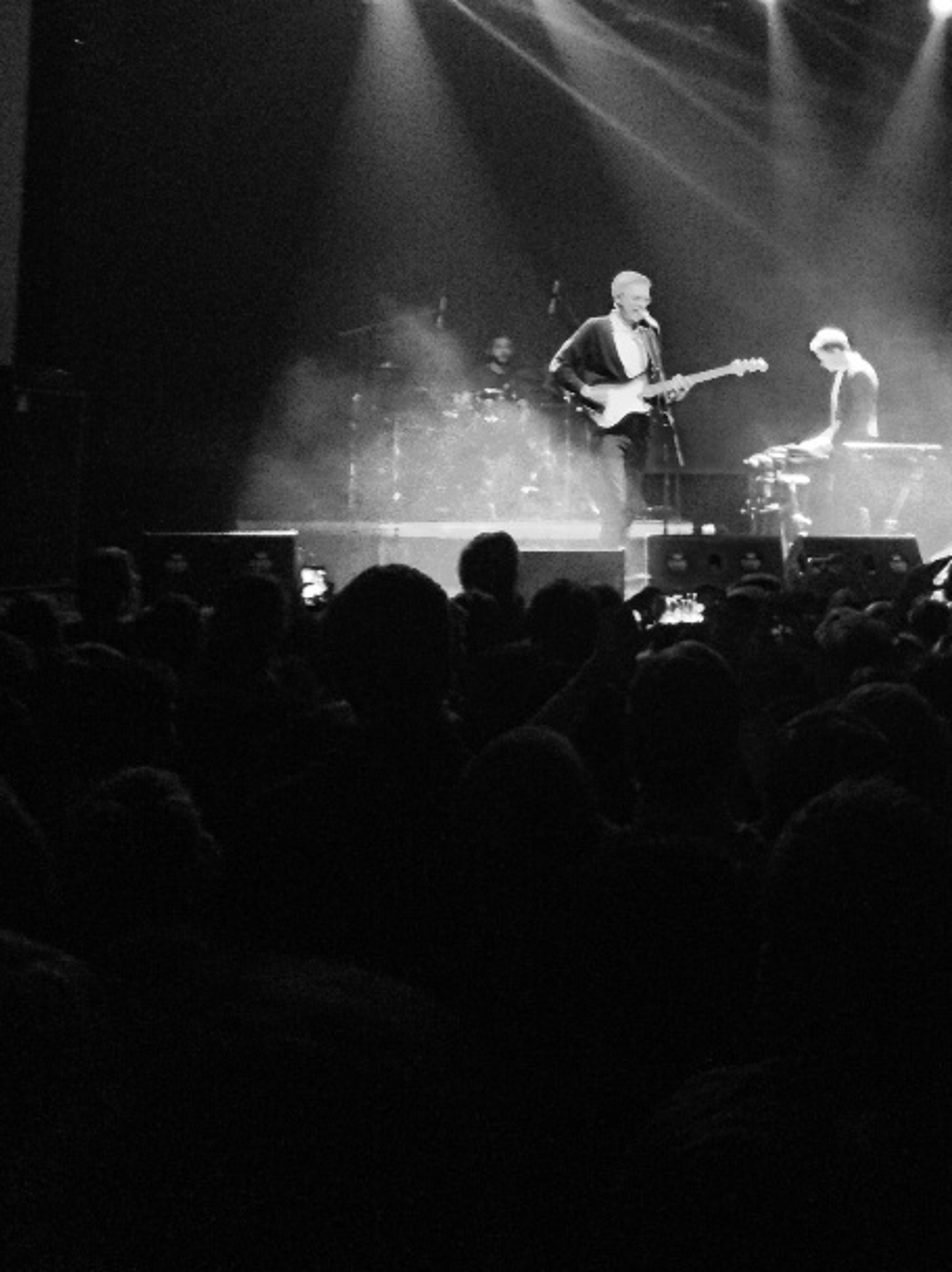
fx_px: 1946
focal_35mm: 53
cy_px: 332
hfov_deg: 27.1
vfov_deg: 35.5
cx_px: 707
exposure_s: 1/15
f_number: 2.4
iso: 800
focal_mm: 4.28
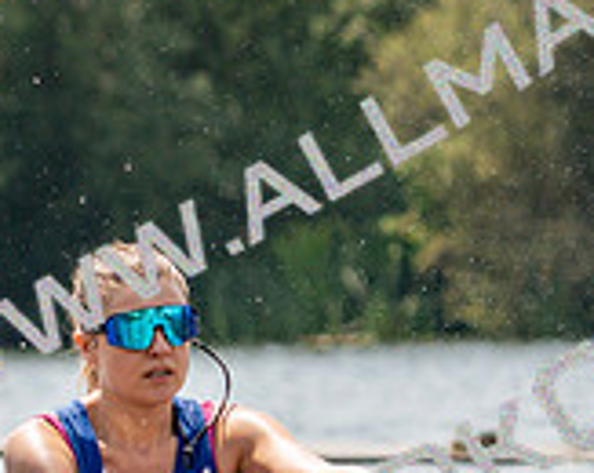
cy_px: 475
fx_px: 12256
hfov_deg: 2.8
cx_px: -368
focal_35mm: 698
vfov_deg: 2.2
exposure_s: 1/1600
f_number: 5.6
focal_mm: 209
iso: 250
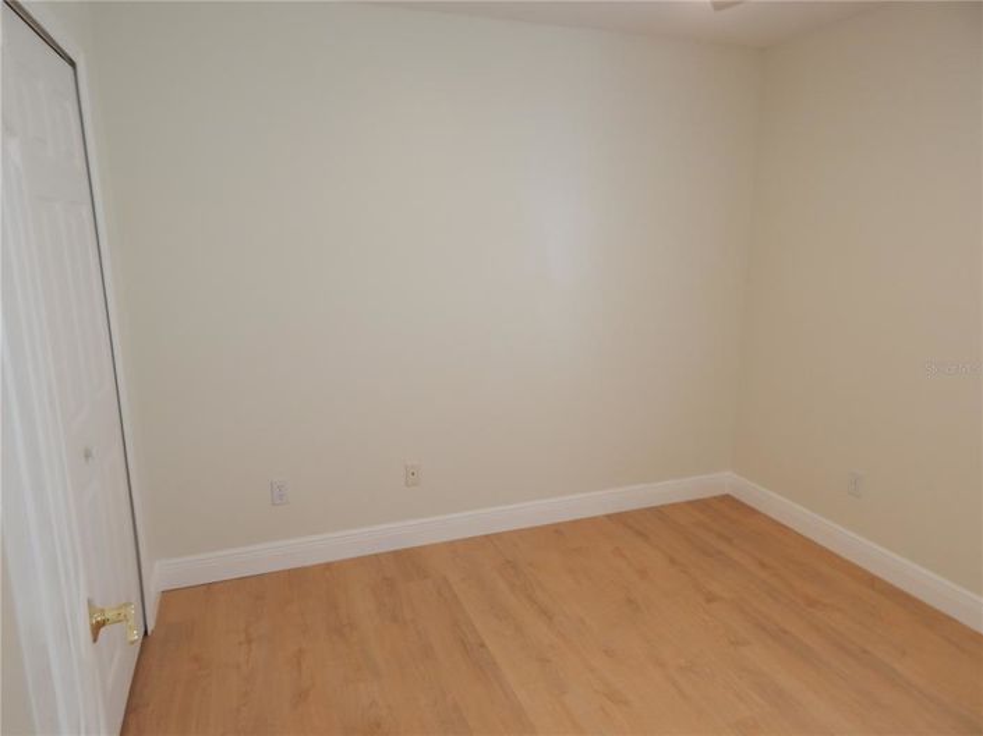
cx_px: 492
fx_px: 624
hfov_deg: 76.4
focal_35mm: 22
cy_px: 368
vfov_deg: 61.0
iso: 125
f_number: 3
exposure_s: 1/30
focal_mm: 4
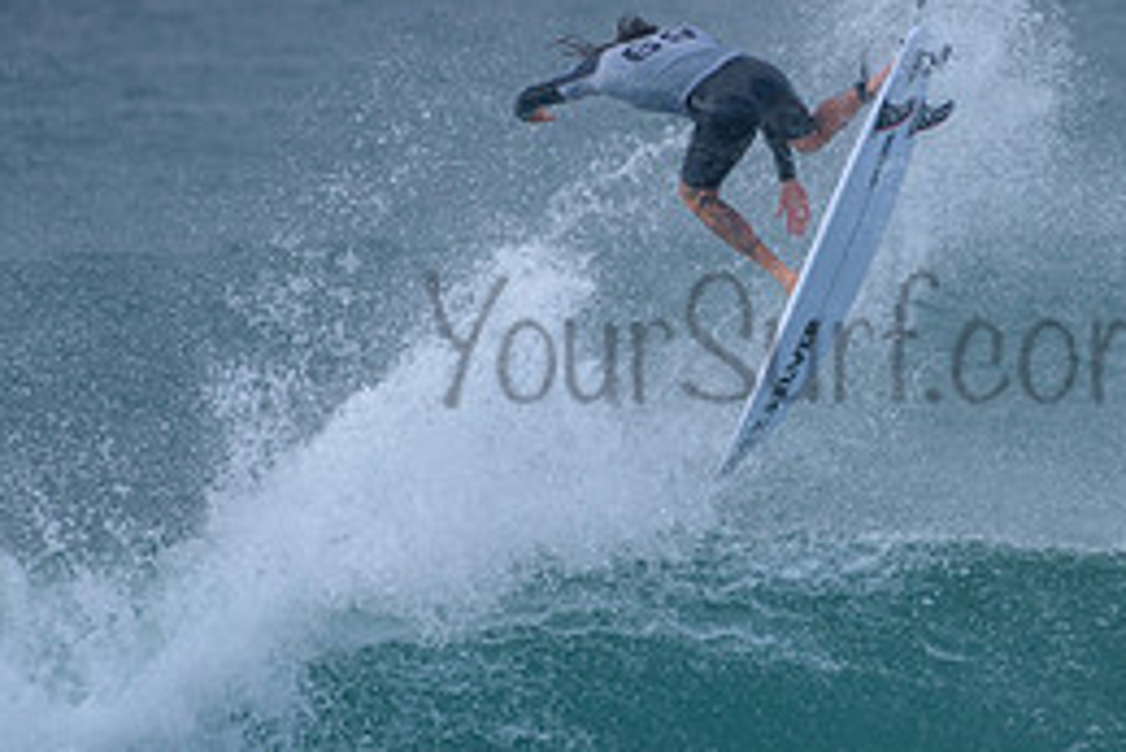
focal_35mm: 1134
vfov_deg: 1.2
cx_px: 874
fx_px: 35487
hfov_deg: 1.8
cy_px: 302
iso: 180
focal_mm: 500
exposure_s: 1/800
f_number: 5.6
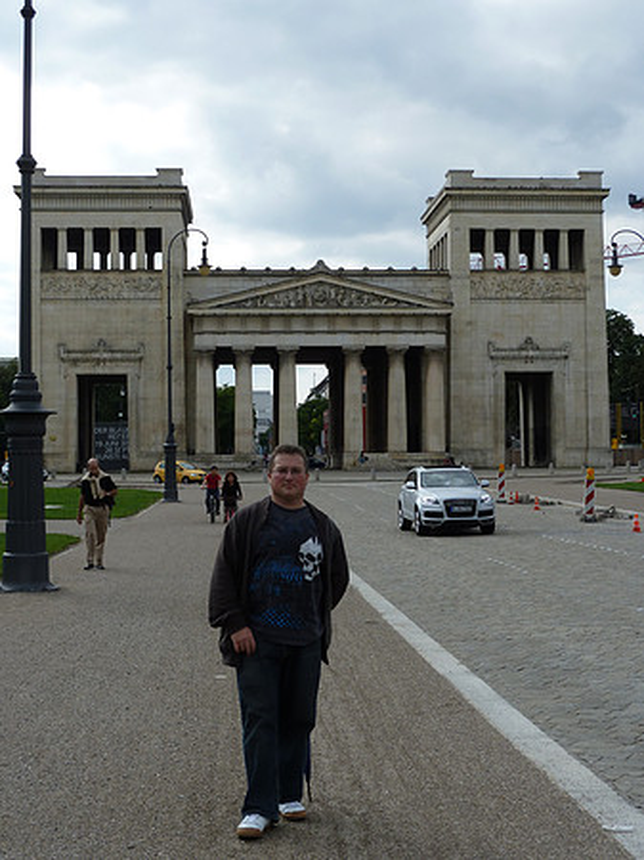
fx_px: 1291
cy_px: 430
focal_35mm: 52
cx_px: 322
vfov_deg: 36.8
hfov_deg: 28.0
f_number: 4.5
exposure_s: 1/400
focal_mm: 8.5
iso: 80
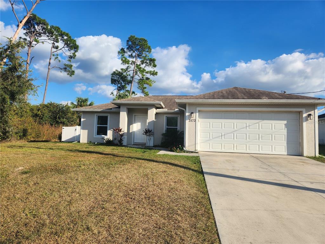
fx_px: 216
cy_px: 122
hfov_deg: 73.9
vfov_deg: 58.9
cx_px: 162
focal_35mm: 23
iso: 20
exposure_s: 1/1354
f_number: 1.8
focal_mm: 5.4
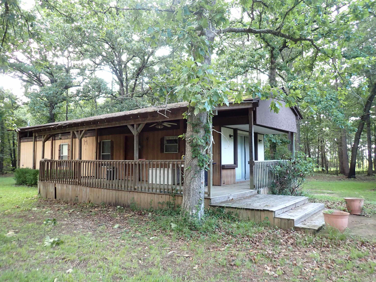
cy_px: 141
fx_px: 272
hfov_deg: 69.4
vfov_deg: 54.9
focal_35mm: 25
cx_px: 188
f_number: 2
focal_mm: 4.5
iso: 200
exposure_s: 1/80
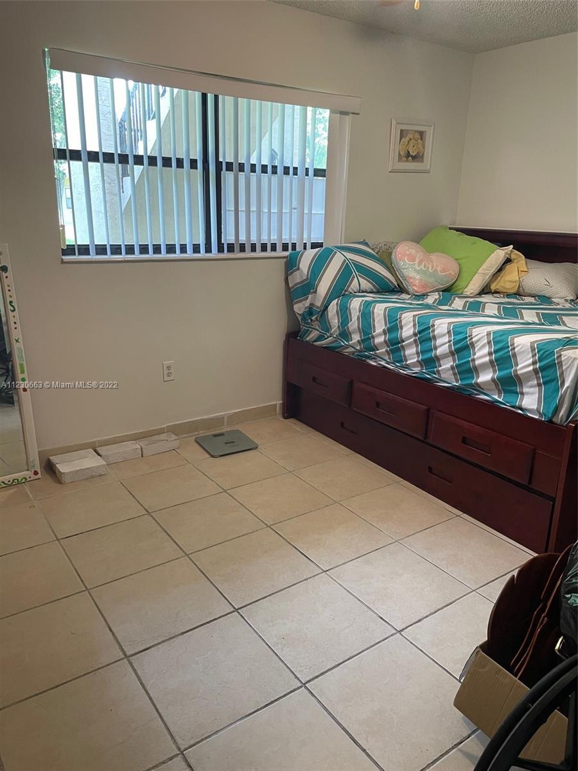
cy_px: 386
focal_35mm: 26
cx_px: 289
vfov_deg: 67.3
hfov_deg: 53.1
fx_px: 579
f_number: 1.6
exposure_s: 1/60
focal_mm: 4.2
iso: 100
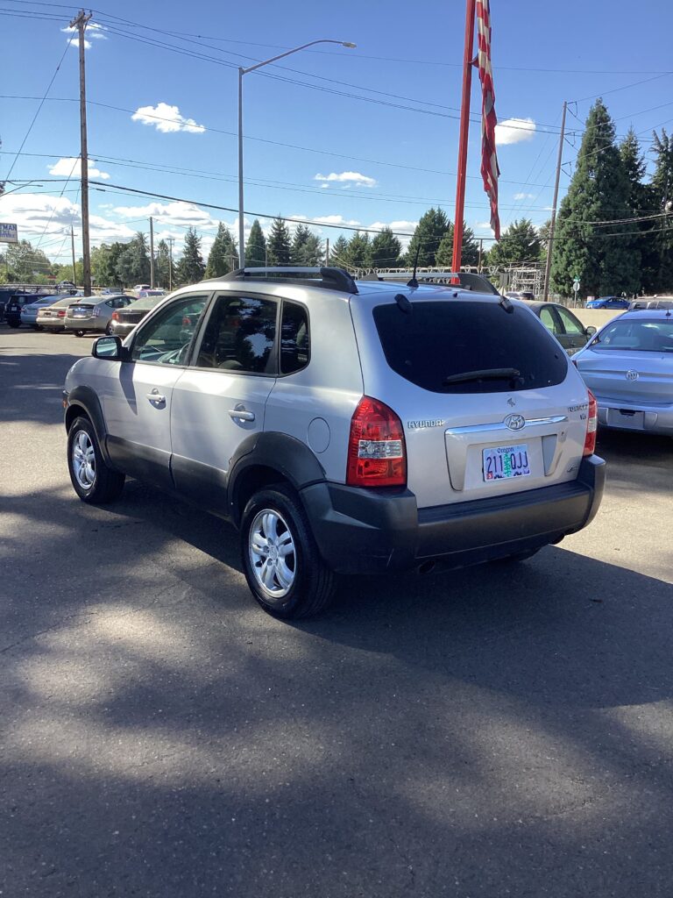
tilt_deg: -11.6
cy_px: 449
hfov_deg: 45.4
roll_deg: -0.8
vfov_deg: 58.4
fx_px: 804
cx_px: 336
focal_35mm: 31
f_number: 2.4
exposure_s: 1/727
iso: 25
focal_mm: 3.3
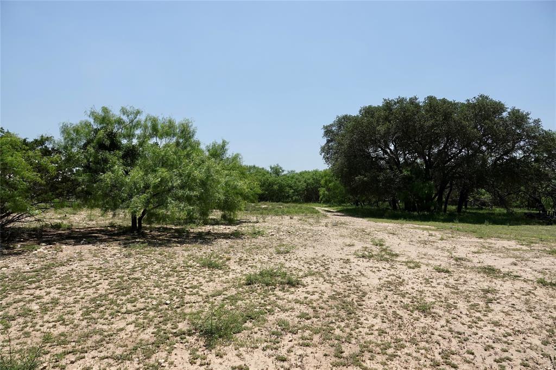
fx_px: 371
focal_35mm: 24
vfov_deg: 53.1
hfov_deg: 73.8
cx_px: 278
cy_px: 185
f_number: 4.5
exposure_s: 1/1000
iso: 100
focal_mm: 8.8
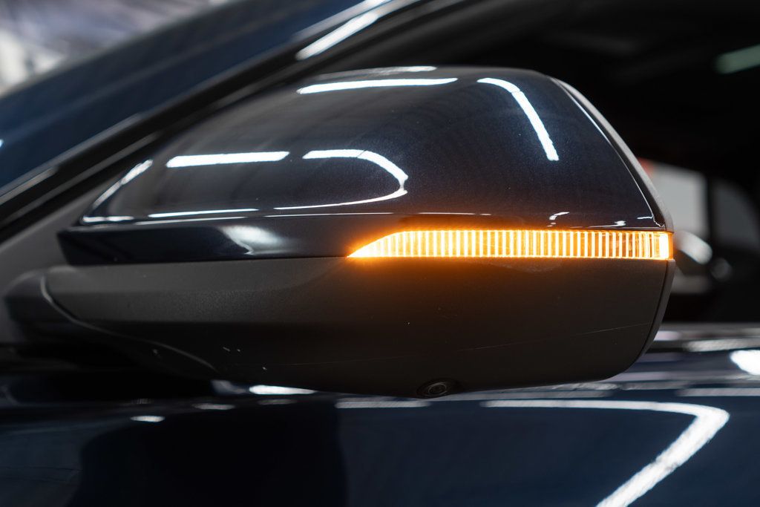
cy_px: 254
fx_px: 887
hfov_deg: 46.4
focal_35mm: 42
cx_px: 380
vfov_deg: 31.9
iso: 200
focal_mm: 28
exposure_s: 1/50
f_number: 3.2
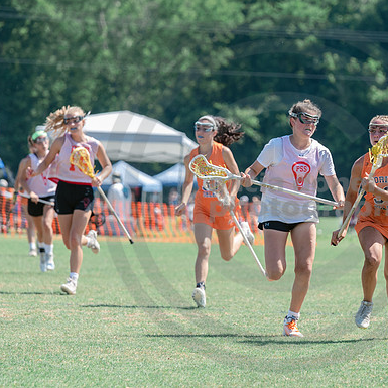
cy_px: 214
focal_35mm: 362
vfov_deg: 4.8
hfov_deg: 4.8
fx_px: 4591
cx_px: 370
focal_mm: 185
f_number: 4.5
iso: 400
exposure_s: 1/1250
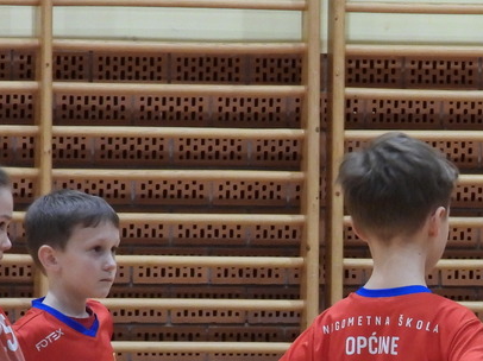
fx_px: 7628
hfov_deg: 3.6
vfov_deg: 2.7
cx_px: 533
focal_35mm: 547
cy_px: 430
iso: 400
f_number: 4.5
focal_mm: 33.2
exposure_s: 1/20
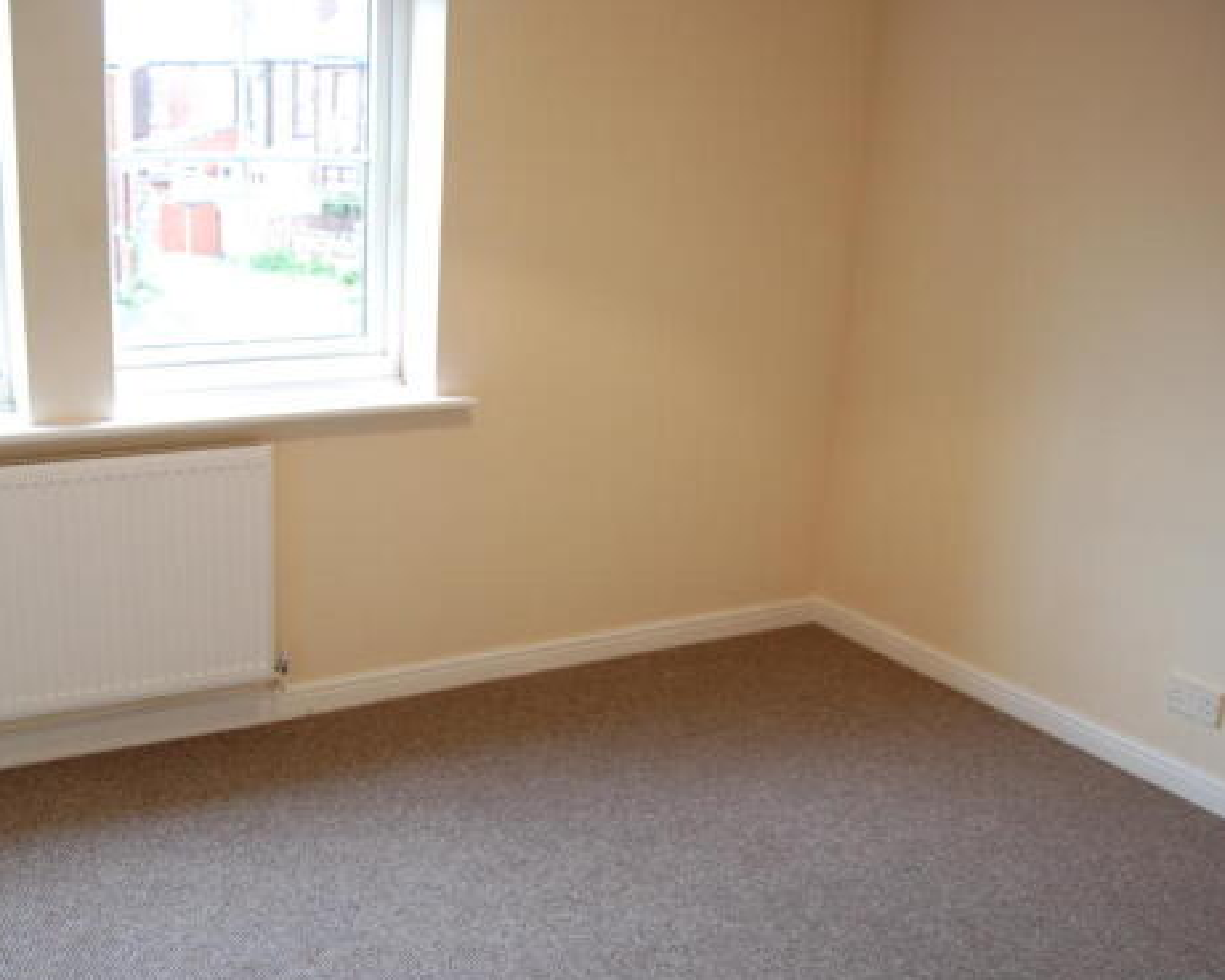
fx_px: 1305
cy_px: 571
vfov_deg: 41.0
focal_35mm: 36
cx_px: 420
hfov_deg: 49.5
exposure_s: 1/30
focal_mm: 18
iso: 400
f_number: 3.5
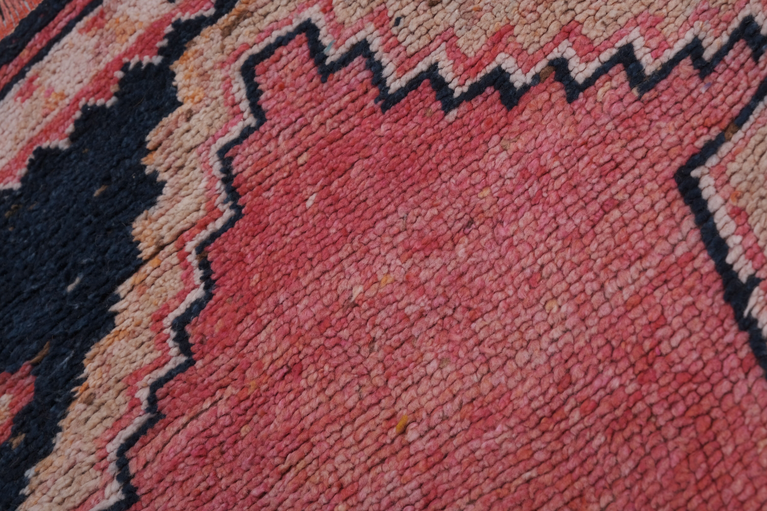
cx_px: 384
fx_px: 2556
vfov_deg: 11.4
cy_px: 256
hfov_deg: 17.1
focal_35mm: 120
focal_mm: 80
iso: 160
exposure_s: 1/160
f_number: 13
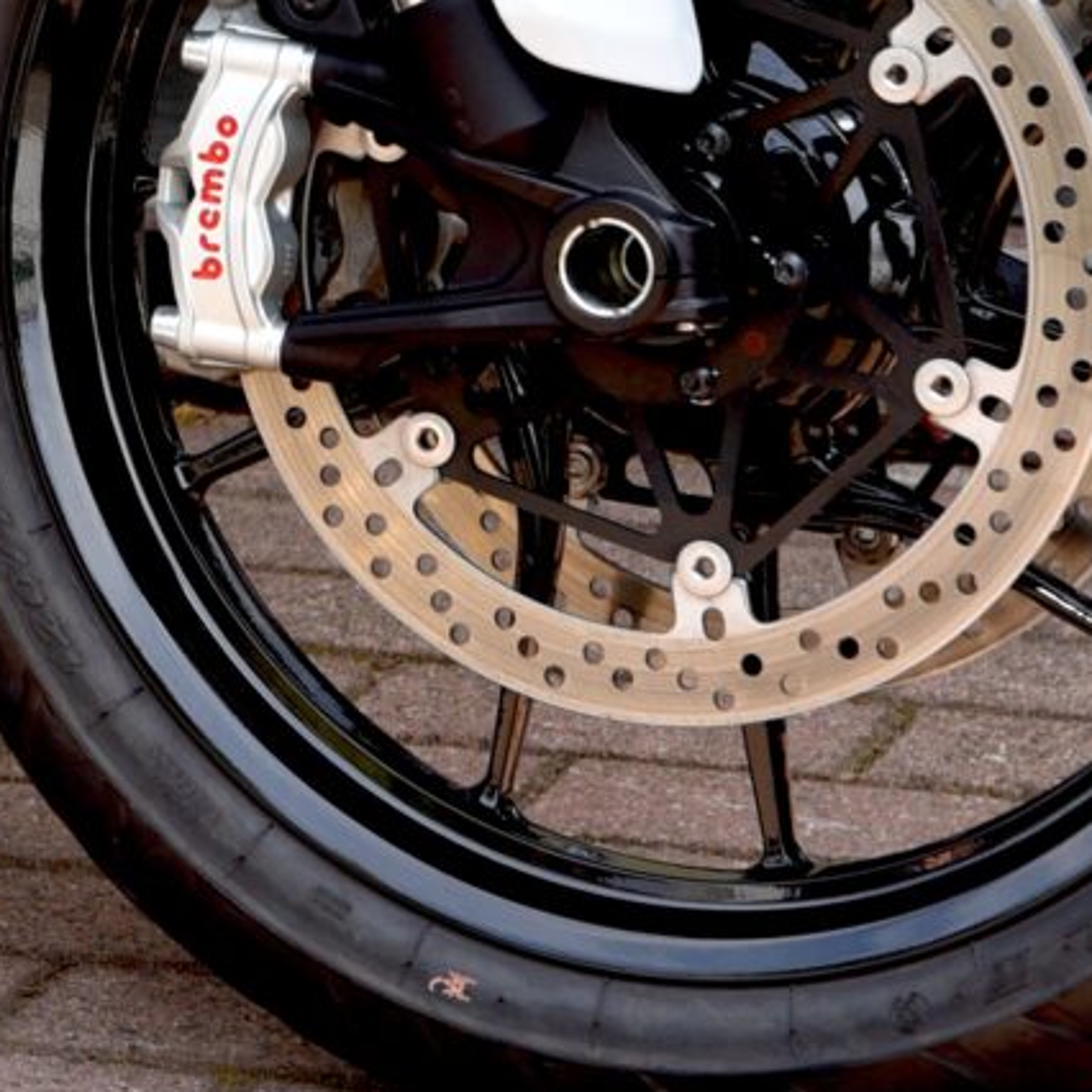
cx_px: -1138
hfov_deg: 5.1
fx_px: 12028
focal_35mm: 337
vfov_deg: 5.1
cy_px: -888
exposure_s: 1/100
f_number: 5
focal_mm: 66
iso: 100
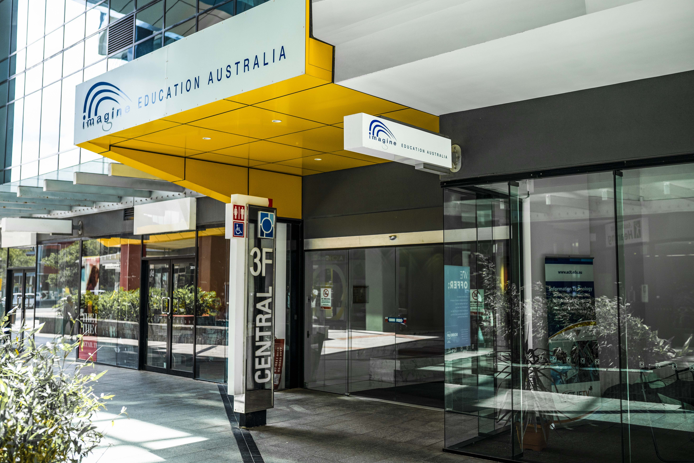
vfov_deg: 36.9
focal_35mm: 36
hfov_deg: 53.1
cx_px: 341
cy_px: 229
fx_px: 694
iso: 400
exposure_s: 1/1000
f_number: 2.5
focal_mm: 35
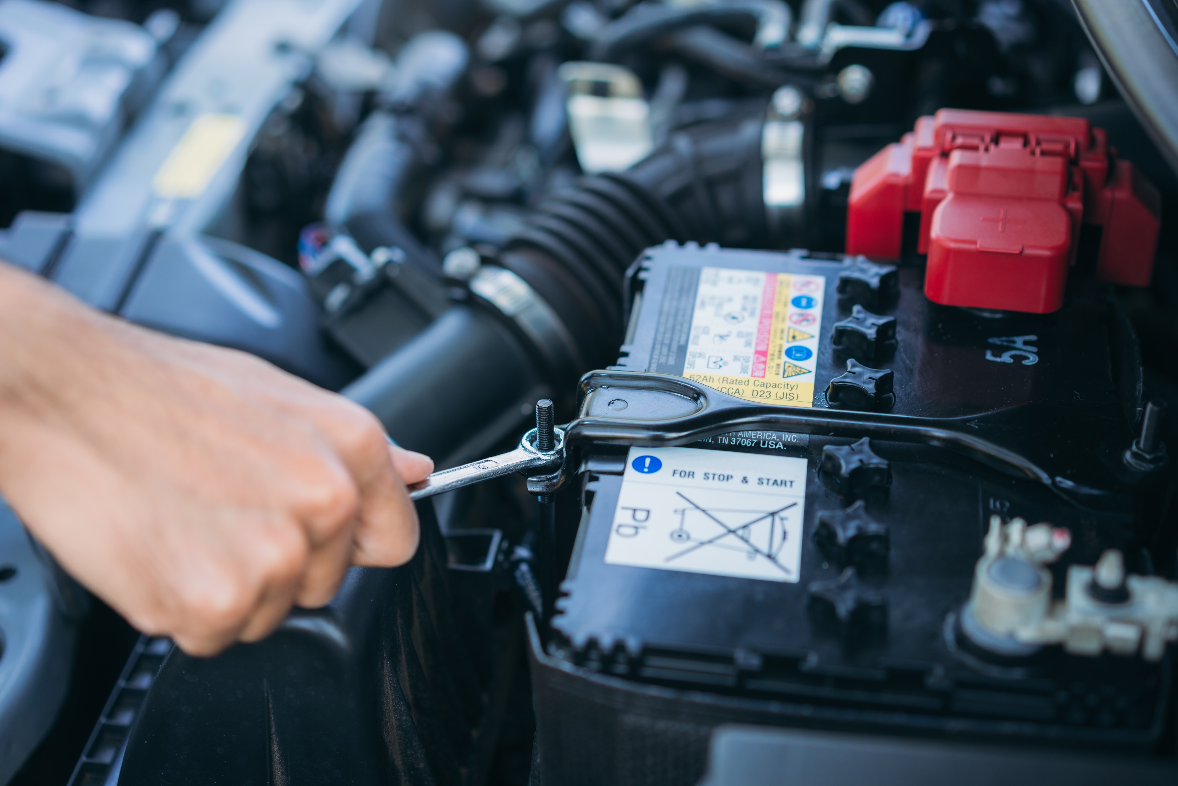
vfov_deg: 24.6
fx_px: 1800
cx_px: 589
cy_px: 393
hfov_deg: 36.2
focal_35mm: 55
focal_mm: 55
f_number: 2.5
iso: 200
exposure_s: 1/125
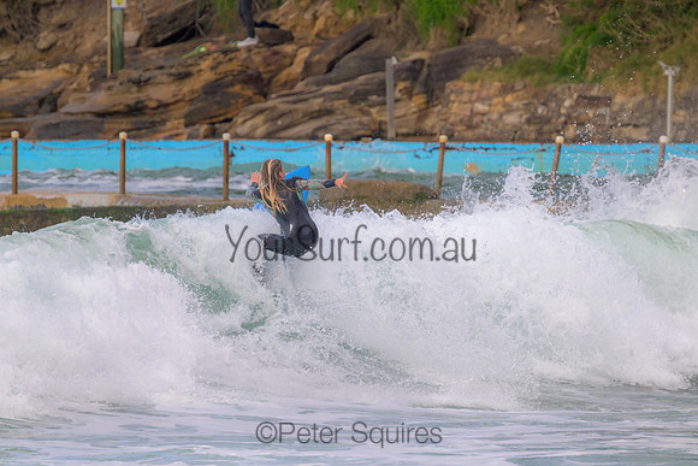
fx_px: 15514
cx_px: 349
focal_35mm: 800
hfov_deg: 2.6
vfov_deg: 1.7
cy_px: 233
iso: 1100
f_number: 11
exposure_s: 1/1250
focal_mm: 800
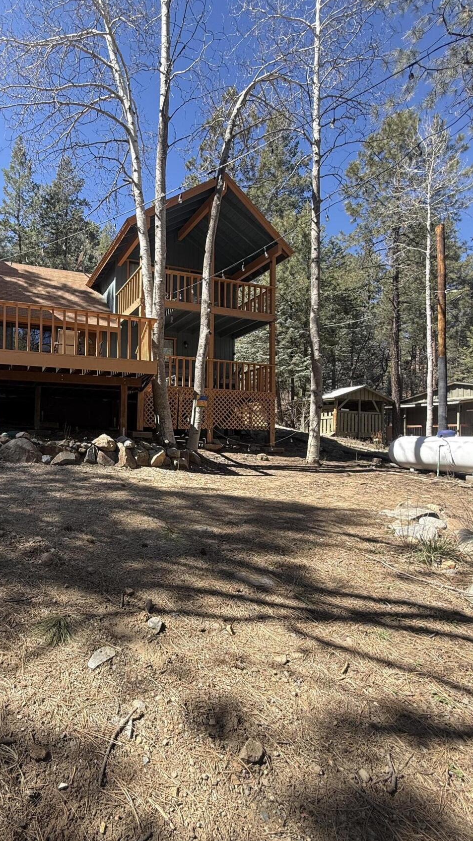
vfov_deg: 92.6
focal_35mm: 18
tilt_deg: +2.0
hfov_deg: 58.0
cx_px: 121
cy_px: 431
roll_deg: -0.8
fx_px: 401
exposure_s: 1/379
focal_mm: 2.22
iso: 50
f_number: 2.2
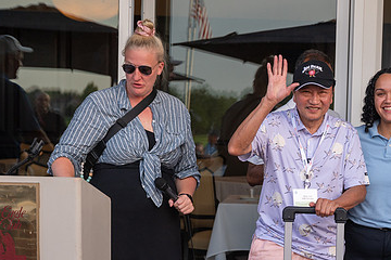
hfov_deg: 21.2
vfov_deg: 14.3
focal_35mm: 95
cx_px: 323
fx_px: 1032
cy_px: 209
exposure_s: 1/500
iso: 500
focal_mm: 49
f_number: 4
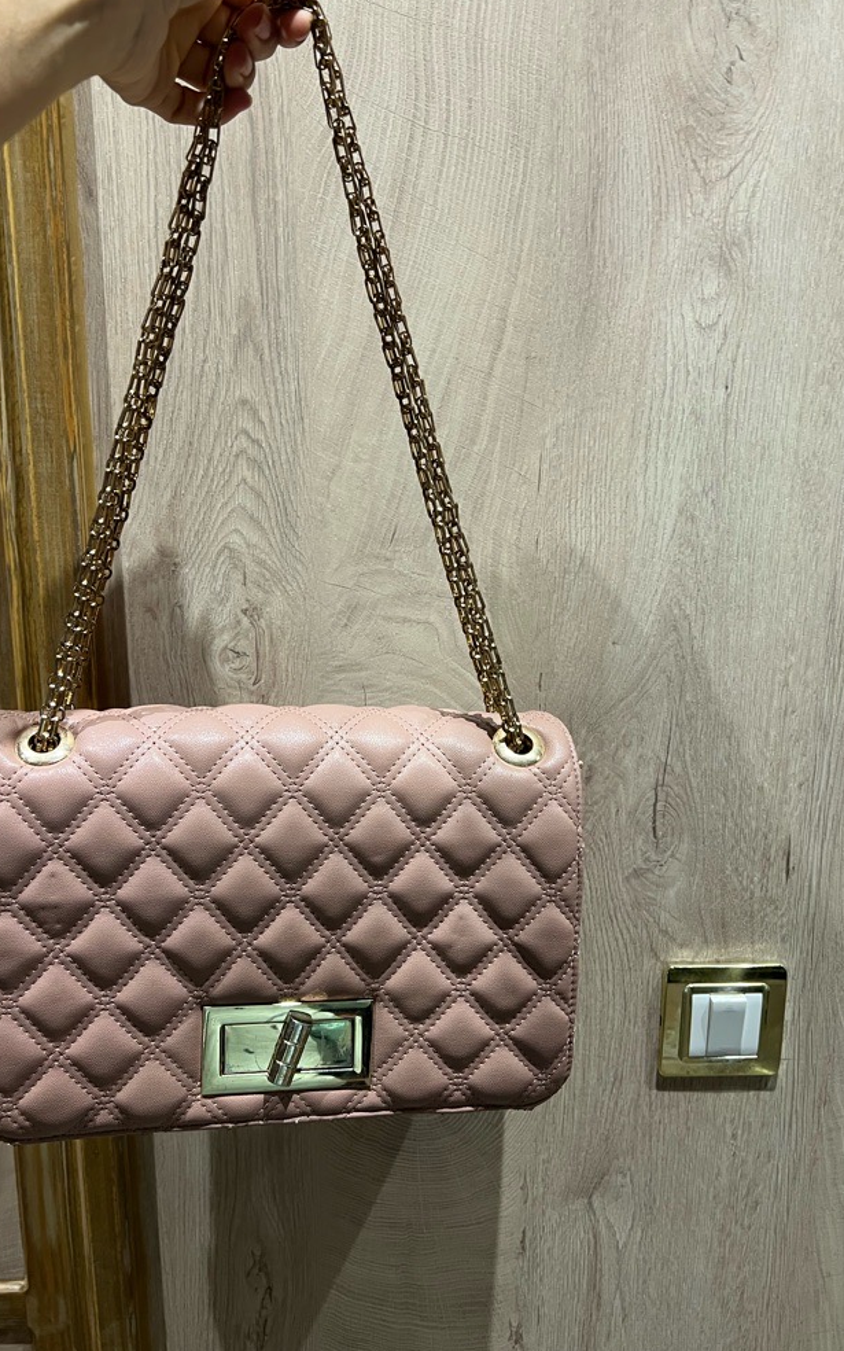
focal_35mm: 28
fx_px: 1030
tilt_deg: -12.7
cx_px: 408
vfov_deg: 66.5
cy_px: 670
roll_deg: -0.1
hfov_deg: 44.5
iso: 125
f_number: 1.5
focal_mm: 5.7
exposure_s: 1/50
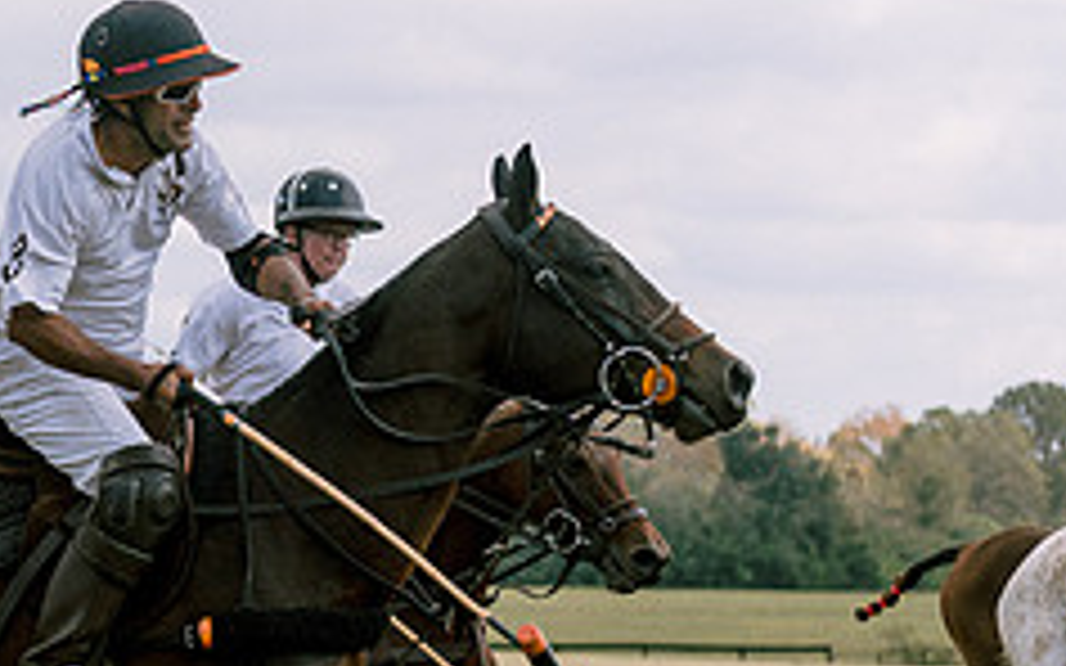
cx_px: -382
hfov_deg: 8.3
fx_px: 7232
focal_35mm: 249
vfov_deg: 5.3
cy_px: 515
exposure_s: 1/4000
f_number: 4
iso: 200
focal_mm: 82
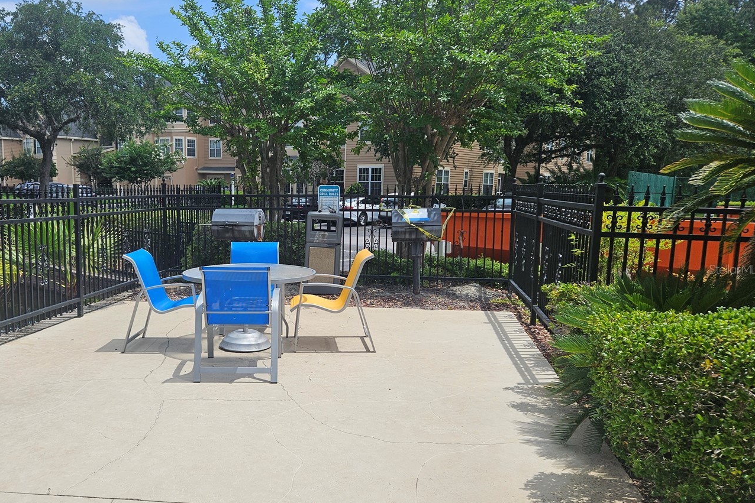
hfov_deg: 61.2
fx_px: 629
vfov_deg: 43.6
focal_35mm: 30
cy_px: 269
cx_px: 292
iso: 25
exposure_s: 1/2551
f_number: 1.8
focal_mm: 5.4
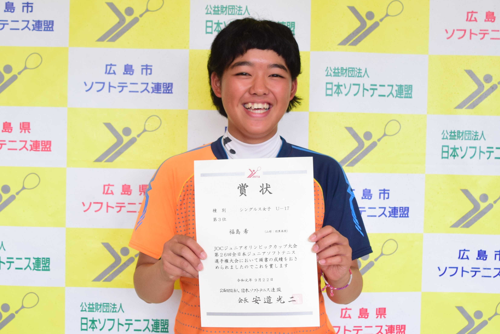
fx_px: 375
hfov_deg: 67.4
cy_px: 167
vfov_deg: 47.9
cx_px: 250
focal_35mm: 27
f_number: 3.5
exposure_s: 1/200
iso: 640
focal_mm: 18
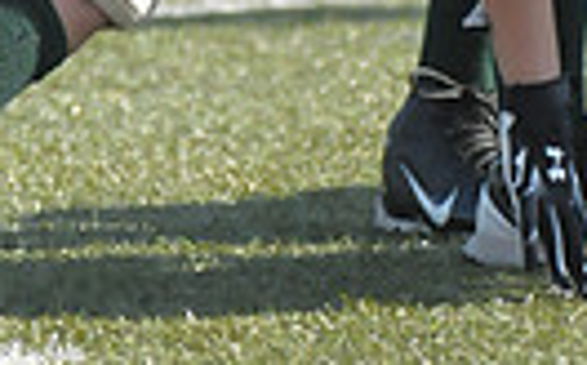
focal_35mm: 1816
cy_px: -396
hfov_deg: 1.2
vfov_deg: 0.7
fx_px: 29002
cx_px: 354
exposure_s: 1/5000
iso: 1600
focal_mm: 270
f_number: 4
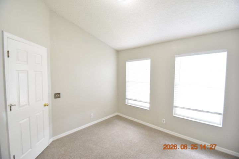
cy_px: 80
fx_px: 100
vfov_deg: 77.3
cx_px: 120
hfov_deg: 100.4
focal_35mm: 15
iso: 640
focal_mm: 10
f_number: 4
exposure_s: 1/60
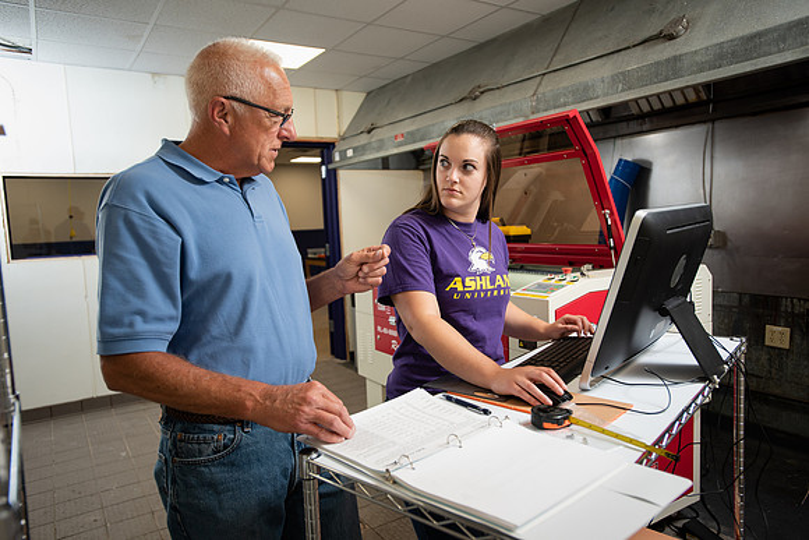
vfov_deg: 51.3
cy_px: 270
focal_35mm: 25
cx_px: 404
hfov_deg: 71.5
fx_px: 562
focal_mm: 25
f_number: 4
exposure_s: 1/200
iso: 400
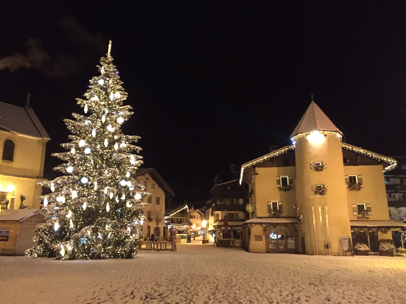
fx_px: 340
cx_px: 203
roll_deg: +0.0
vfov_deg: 48.2
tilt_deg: +14.0
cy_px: 152
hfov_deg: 61.7
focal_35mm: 29
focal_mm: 4.15
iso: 400
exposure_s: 1/17
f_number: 2.2
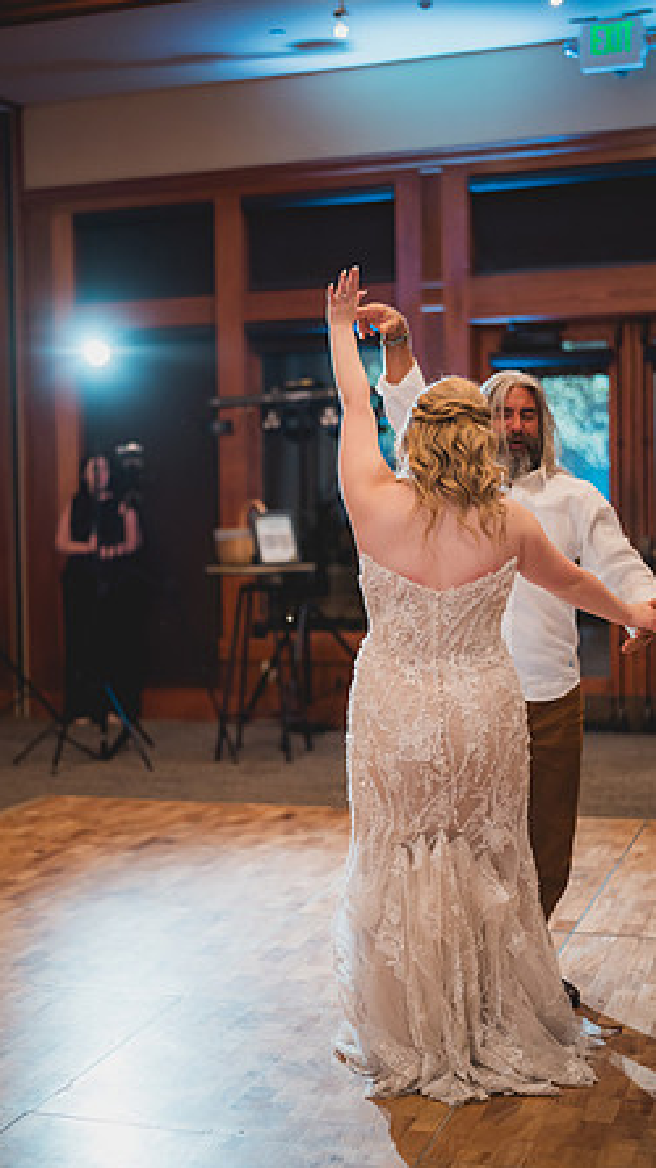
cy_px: 585
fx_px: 1641
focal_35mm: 53
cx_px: 302
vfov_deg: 39.2
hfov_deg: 22.6
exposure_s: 1/400
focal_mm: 50
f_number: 1.4
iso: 1250
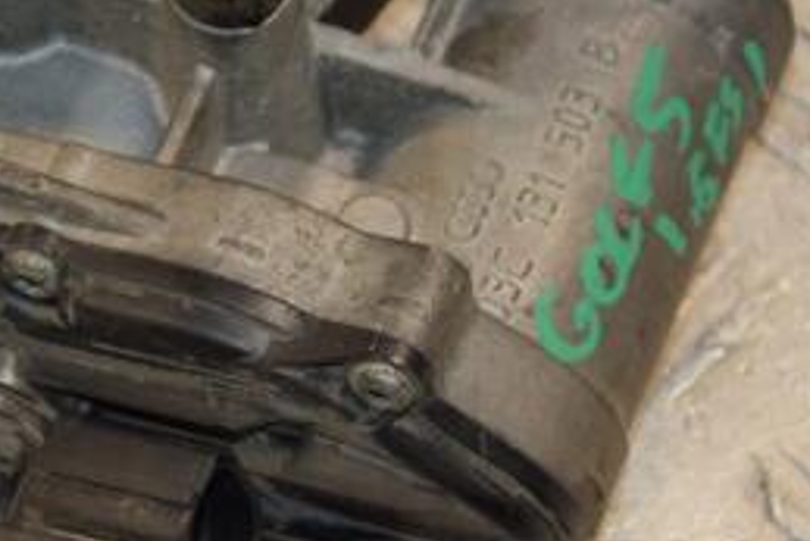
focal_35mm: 243
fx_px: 5470
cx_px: 281
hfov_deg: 8.5
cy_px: 172
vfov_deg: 5.7
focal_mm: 70
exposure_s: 1/200
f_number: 5.3
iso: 800
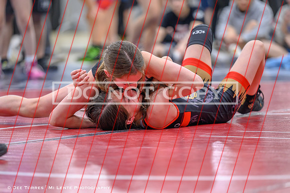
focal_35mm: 212
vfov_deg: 6.5
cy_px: 117
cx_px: 153
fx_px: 1707
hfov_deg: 9.7
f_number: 2.8
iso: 1100
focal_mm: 175
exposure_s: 1/400
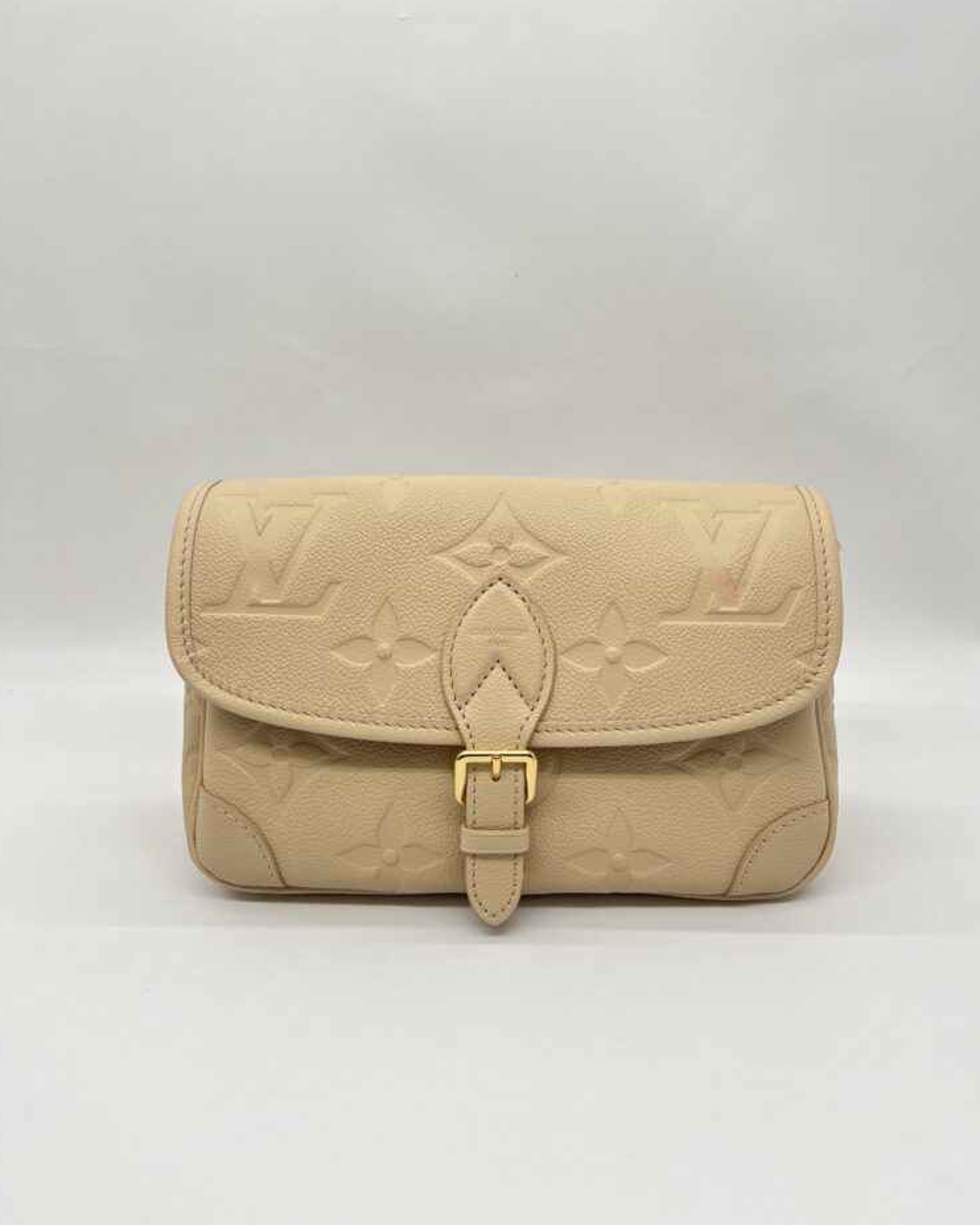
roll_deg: +0.6
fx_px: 1015
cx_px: 499
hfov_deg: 51.5
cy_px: 562
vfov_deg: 62.1
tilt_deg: -14.4
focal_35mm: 28
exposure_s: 1/227
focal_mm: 5.7
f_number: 1.5
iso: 40
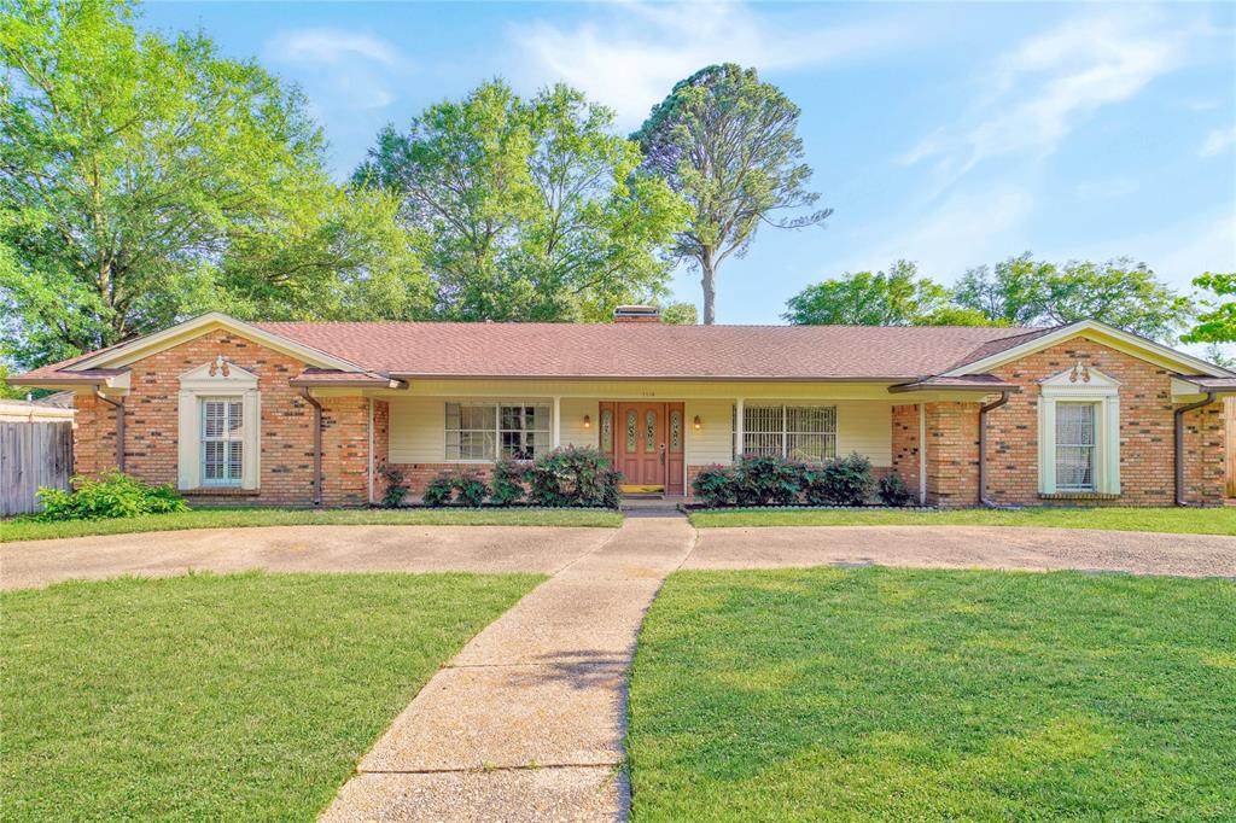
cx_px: 618
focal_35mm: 18
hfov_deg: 90.0
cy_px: 412
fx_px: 618
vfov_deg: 67.3
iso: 100
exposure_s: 1/125
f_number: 9
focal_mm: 18
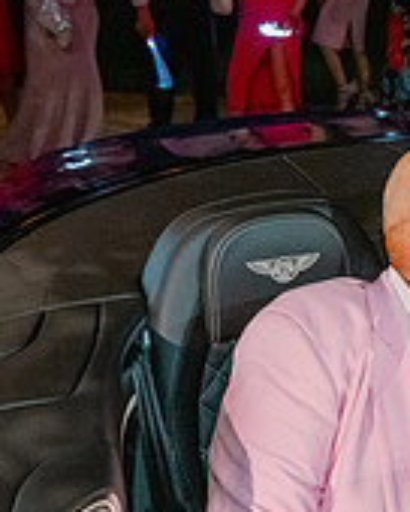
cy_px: 369
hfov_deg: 19.2
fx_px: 1168
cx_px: 440
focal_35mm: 77
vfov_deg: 24.5
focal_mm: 24
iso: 4000
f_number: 3.5
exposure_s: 1/125
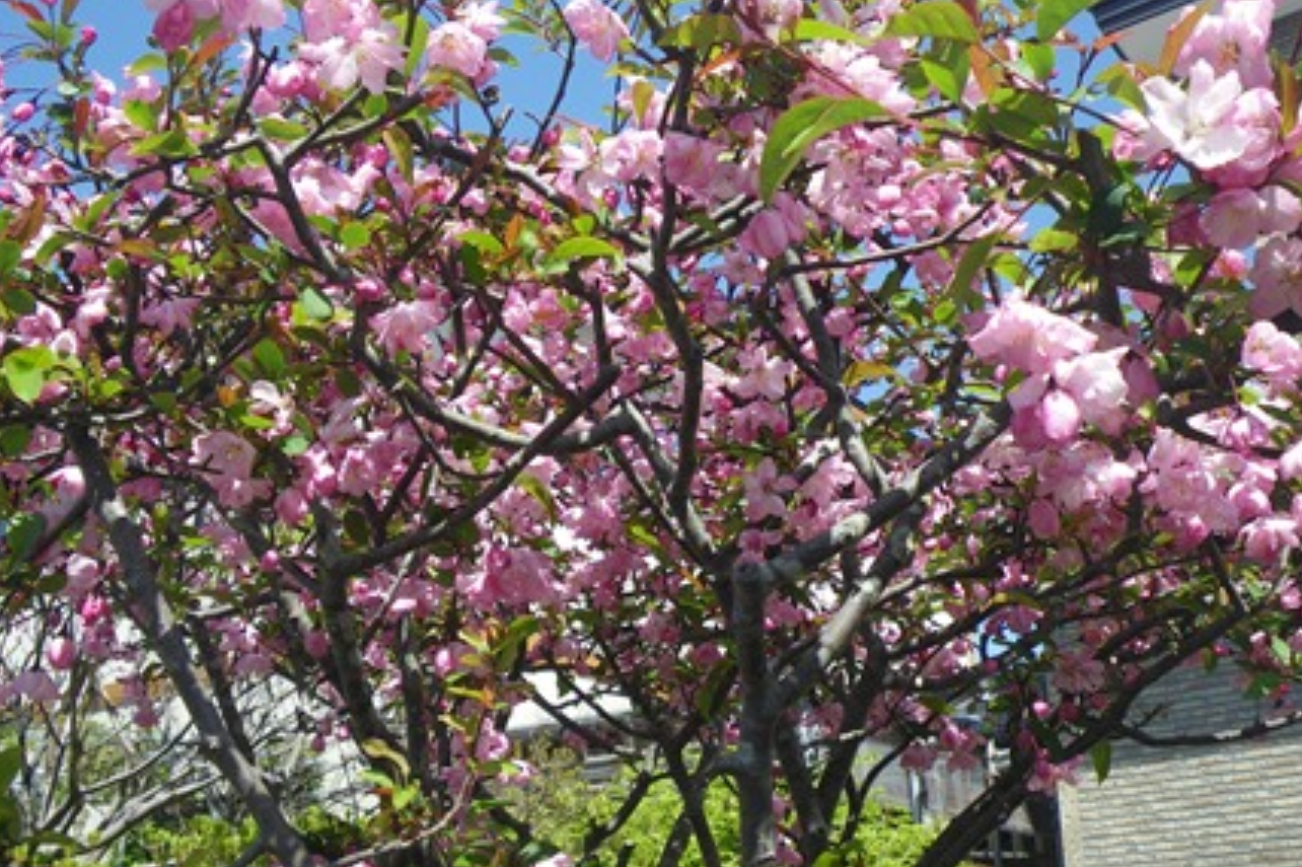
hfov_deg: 51.9
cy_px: 356
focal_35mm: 37
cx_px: 697
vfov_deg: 35.8
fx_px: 1338
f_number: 4.2
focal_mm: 5
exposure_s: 1/160
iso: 50
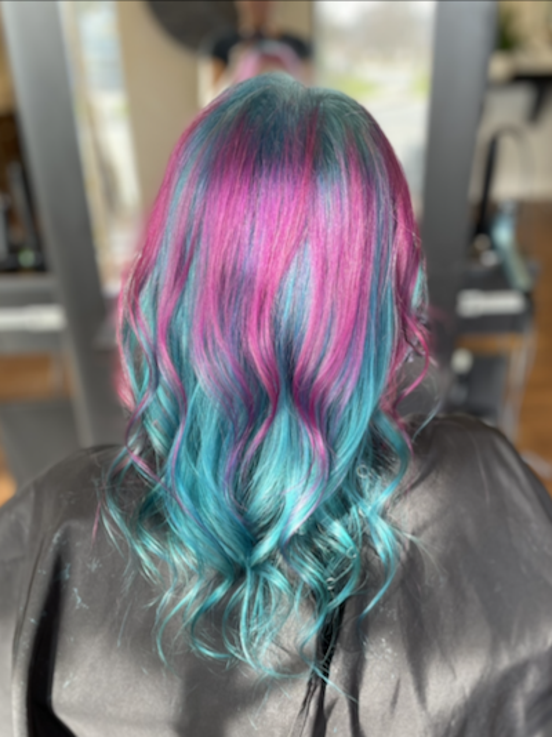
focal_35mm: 26
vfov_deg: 67.3
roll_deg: +3.3
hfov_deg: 53.0
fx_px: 553
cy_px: 368
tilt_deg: -31.3
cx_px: 276
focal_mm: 4.2
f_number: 1.6
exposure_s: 1/121
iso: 40
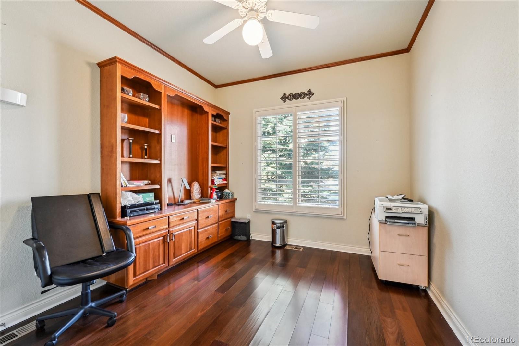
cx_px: 260
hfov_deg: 104.3
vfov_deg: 81.2
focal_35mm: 14
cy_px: 173
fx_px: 202
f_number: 11
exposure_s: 1/2
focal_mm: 14
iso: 400
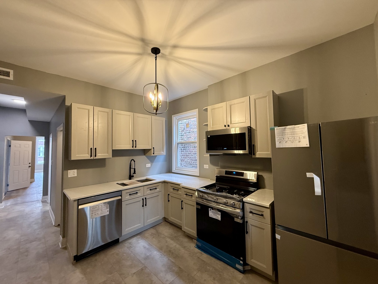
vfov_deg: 85.7
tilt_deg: +4.2
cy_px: 142
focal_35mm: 14
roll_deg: +0.7
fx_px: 153
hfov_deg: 102.1
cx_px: 189
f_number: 2.2
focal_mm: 2.22
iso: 250
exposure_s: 1/60
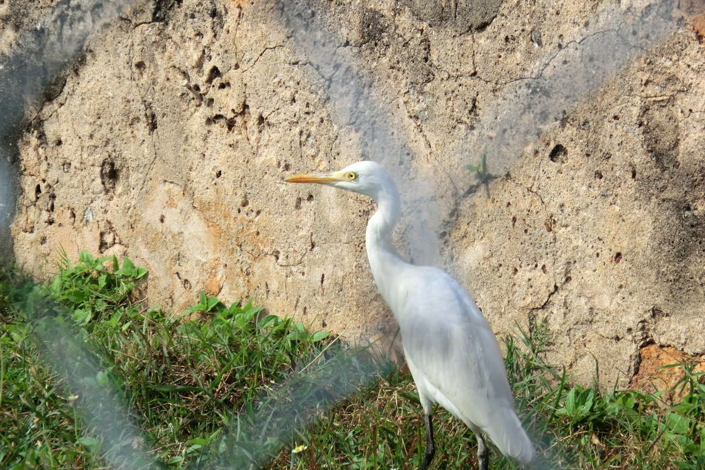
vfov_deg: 5.5
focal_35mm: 251
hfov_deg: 8.2
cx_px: 352
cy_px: 227
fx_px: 4916
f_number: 5.7
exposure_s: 1/320
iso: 80
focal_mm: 43
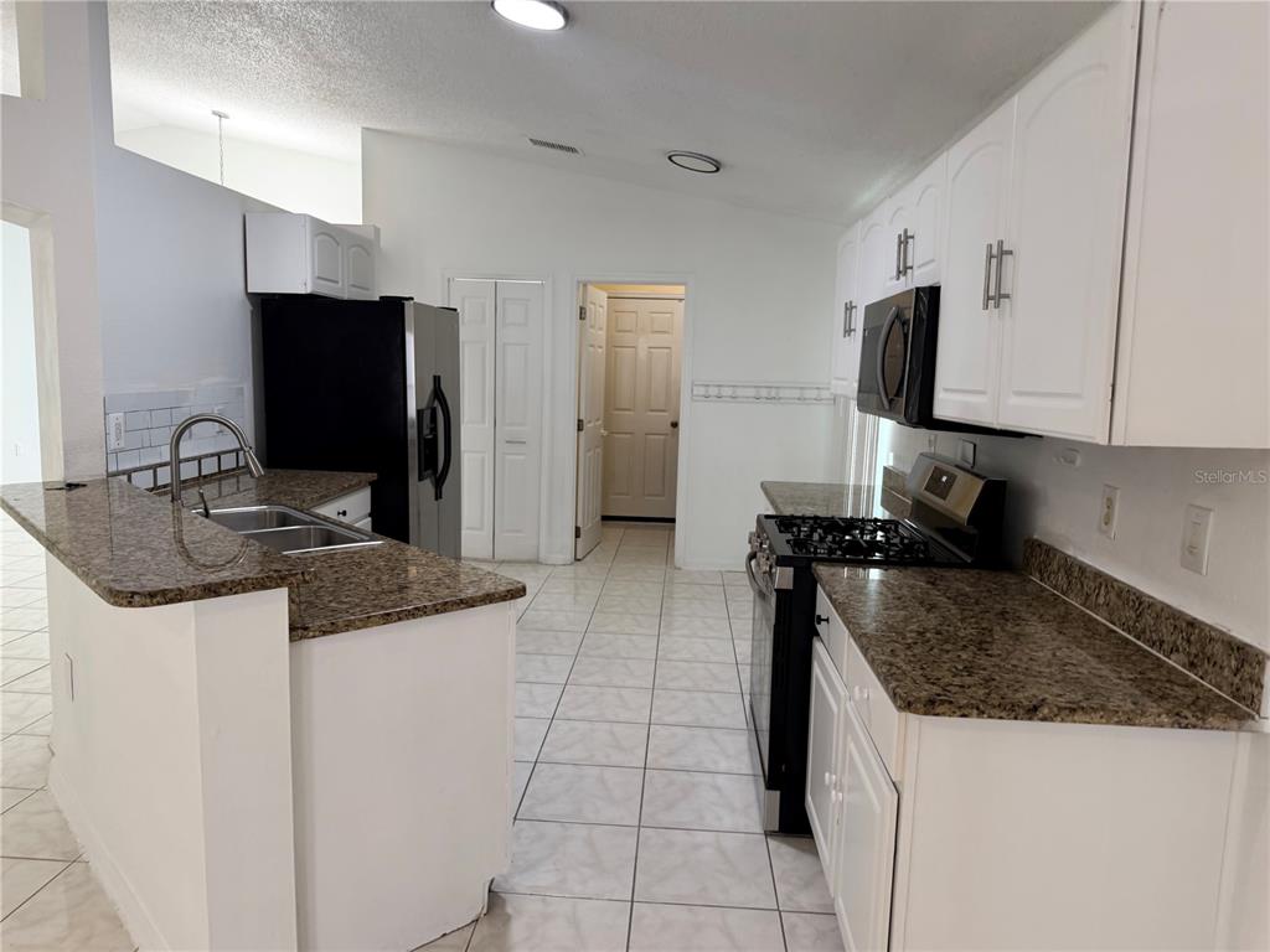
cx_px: 635
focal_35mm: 24
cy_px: 476
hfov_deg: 71.6
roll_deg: -3.2
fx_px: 881
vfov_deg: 56.8
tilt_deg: -3.6
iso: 125
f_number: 1.78
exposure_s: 1/60
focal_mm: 6.76
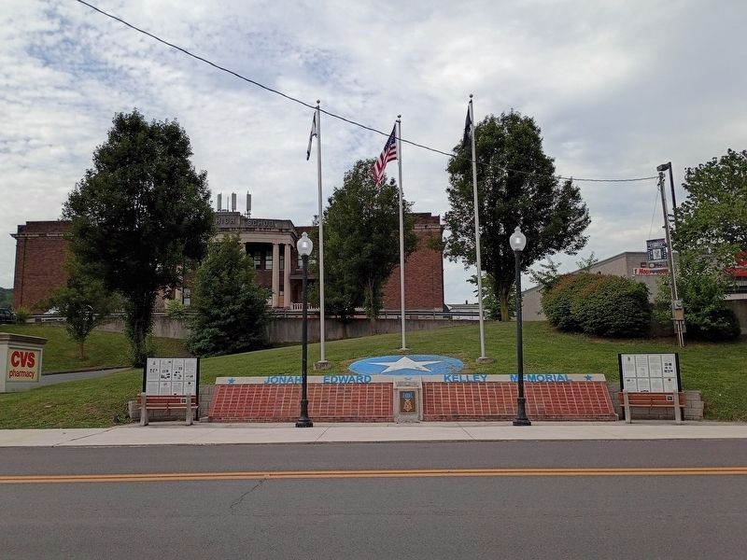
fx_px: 626
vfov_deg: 48.2
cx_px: 374
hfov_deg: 61.7
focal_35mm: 29
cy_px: 280
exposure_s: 1/1142
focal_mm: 4.27
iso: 104
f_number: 1.8
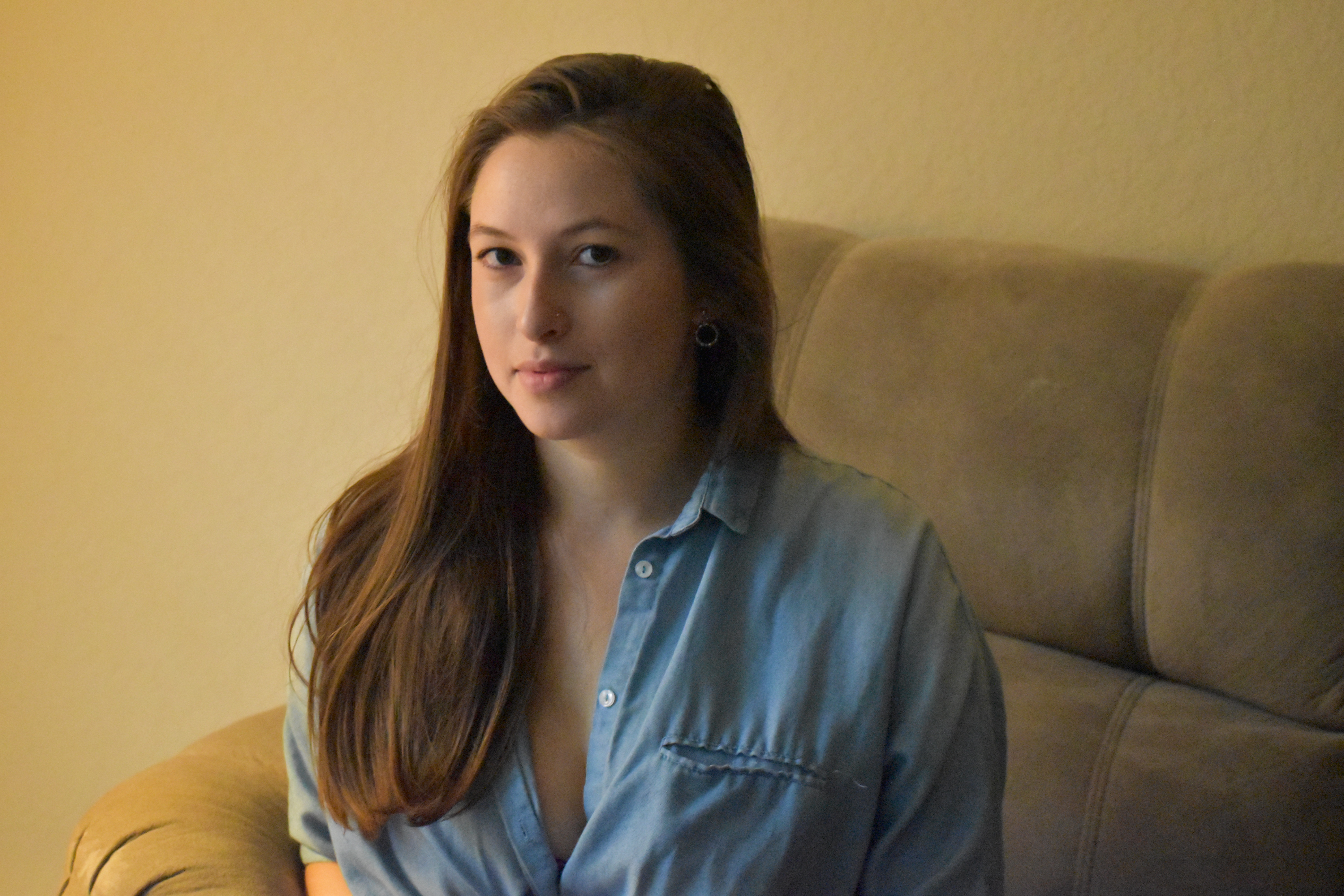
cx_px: 672
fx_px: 3920
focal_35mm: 105
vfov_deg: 13.0
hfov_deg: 19.5
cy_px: 448
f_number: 4.5
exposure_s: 1/160
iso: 12800
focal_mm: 70
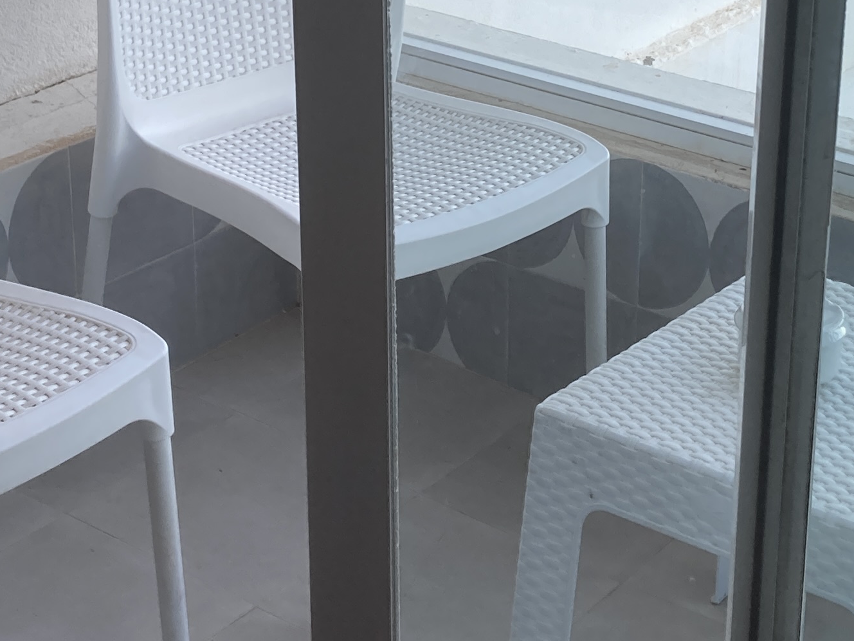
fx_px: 2097
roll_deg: -1.9
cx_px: 579
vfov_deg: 17.2
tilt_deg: -21.4
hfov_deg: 22.9
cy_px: 122
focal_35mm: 85
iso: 32
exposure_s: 1/121
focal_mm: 3.99
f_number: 1.8
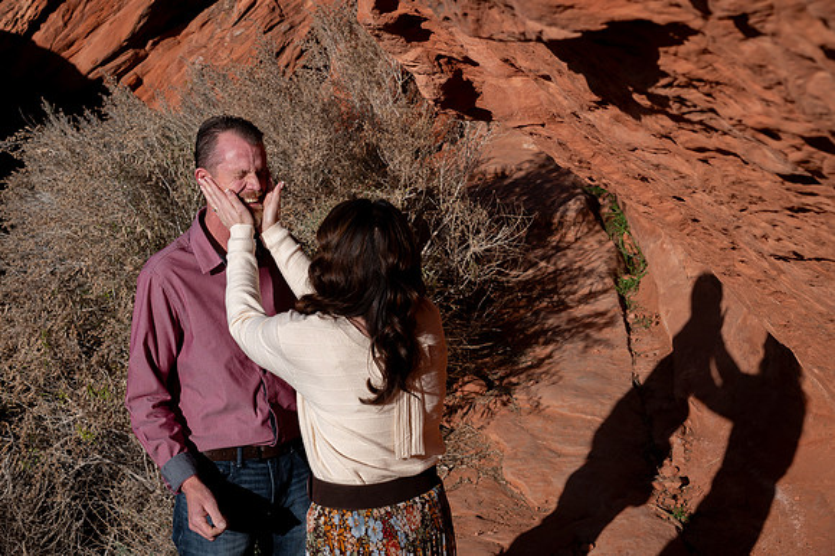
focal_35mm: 73
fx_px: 1699
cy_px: 227
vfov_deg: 18.6
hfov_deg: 27.6
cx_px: 341
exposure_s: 1/320
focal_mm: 62
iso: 200
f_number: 9
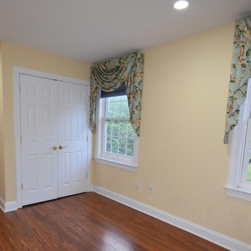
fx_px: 197
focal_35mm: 24
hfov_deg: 64.9
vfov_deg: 64.2
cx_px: 114
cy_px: 155
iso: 800
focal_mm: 10
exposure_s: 1/90
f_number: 4.8
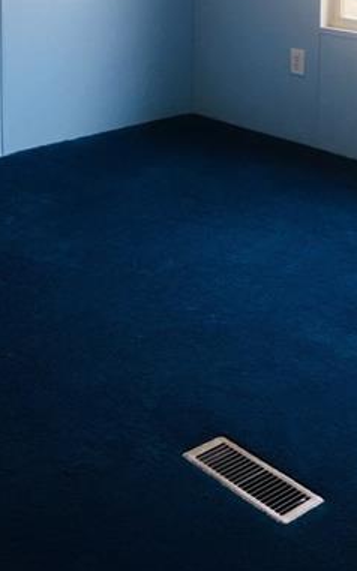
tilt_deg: -6.5
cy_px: 0
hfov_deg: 20.2
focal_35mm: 62
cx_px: -14
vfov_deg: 30.6
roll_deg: +1.4
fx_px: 966
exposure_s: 1/30
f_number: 2.2
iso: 40
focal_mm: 4.15
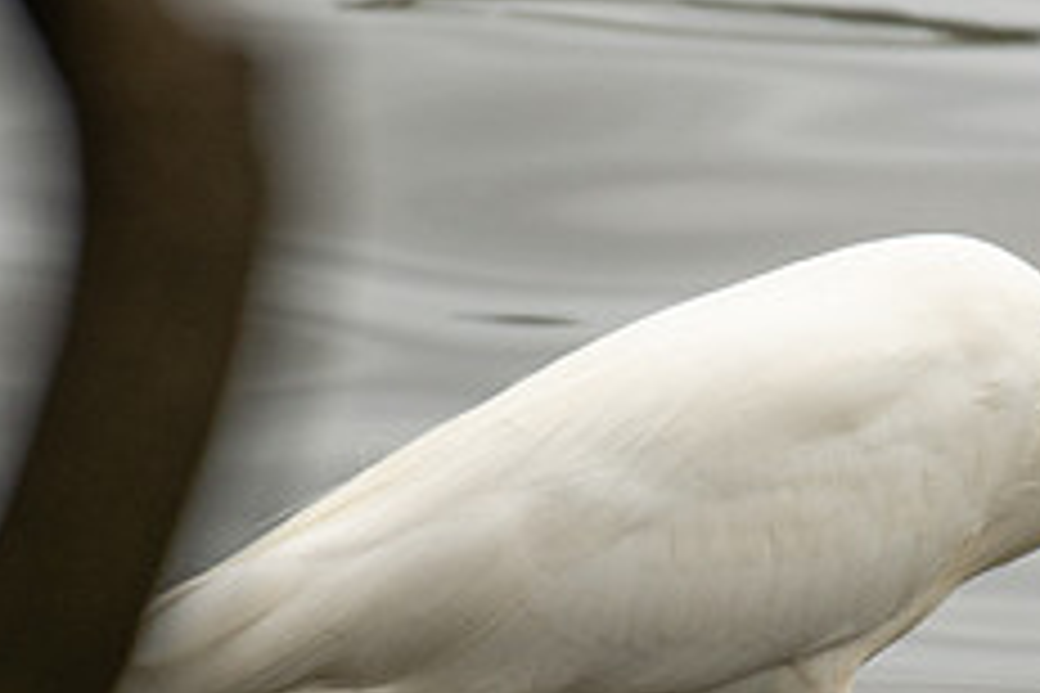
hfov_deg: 0.8
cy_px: 460
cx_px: 687
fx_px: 72303
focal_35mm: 2503
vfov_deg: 0.5
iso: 280
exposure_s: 1/1000
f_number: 5.6
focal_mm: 500
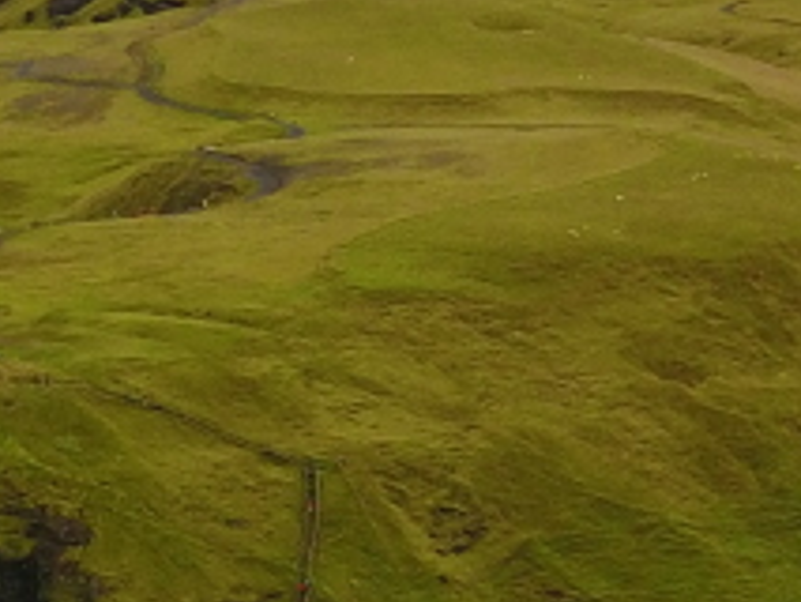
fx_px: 1806
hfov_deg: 21.9
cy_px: 433
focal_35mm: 78
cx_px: -305
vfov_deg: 18.8
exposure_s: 1/25
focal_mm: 4.73
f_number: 2.2
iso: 193
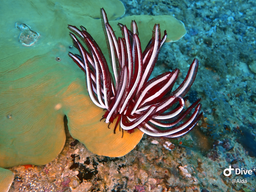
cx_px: 131
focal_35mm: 31
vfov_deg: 45.4
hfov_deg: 58.3
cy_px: 93
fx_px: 229
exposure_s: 1/125
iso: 160
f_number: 2.3
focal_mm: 5.4
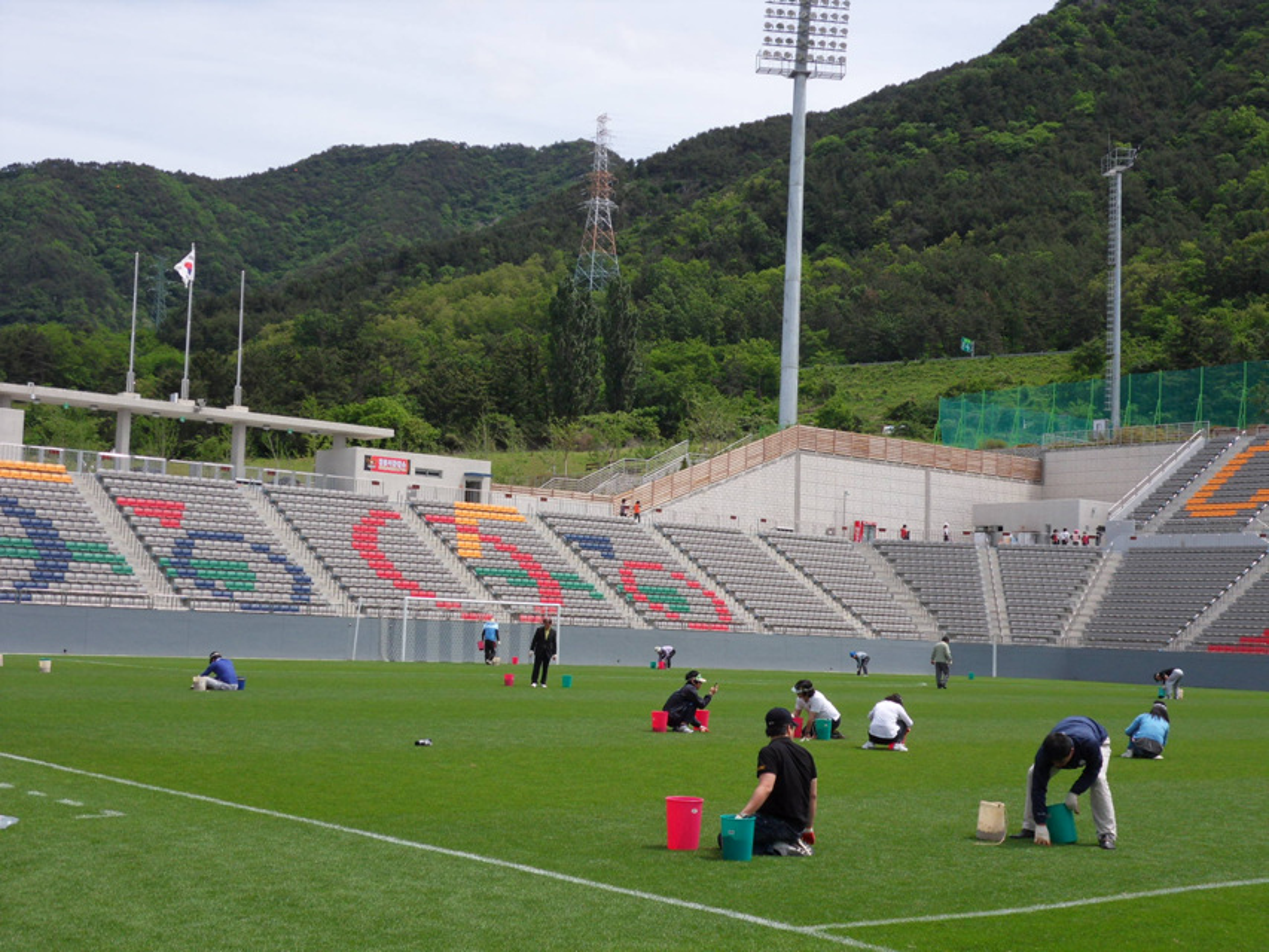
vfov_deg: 28.0
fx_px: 1907
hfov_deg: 36.8
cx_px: 634
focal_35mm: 52
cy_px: 476
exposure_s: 1/125
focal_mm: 9.1
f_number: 10.1
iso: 80
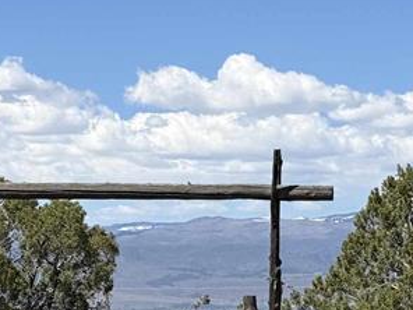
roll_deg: -0.2
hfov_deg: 11.9
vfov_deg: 8.9
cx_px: 124
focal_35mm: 166
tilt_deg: +3.0
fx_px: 1981
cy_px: 207
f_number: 1.78
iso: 64
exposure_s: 1/6024
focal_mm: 6.76
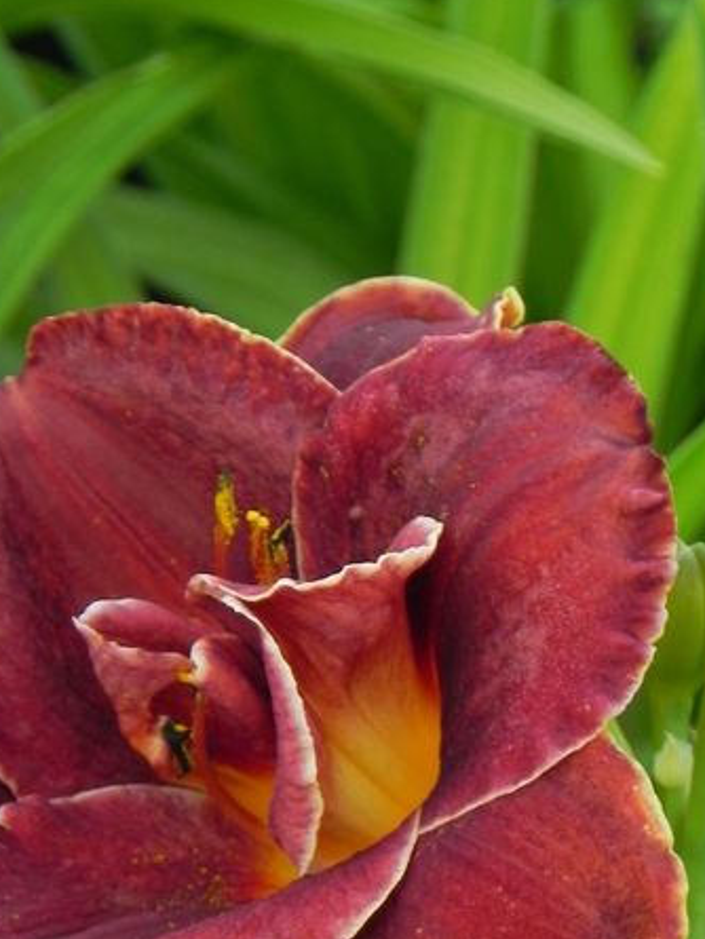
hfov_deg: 3.4
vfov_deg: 4.5
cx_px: 382
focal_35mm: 444
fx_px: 12051
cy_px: 696
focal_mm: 44
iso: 160
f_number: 5.6
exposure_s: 1/125
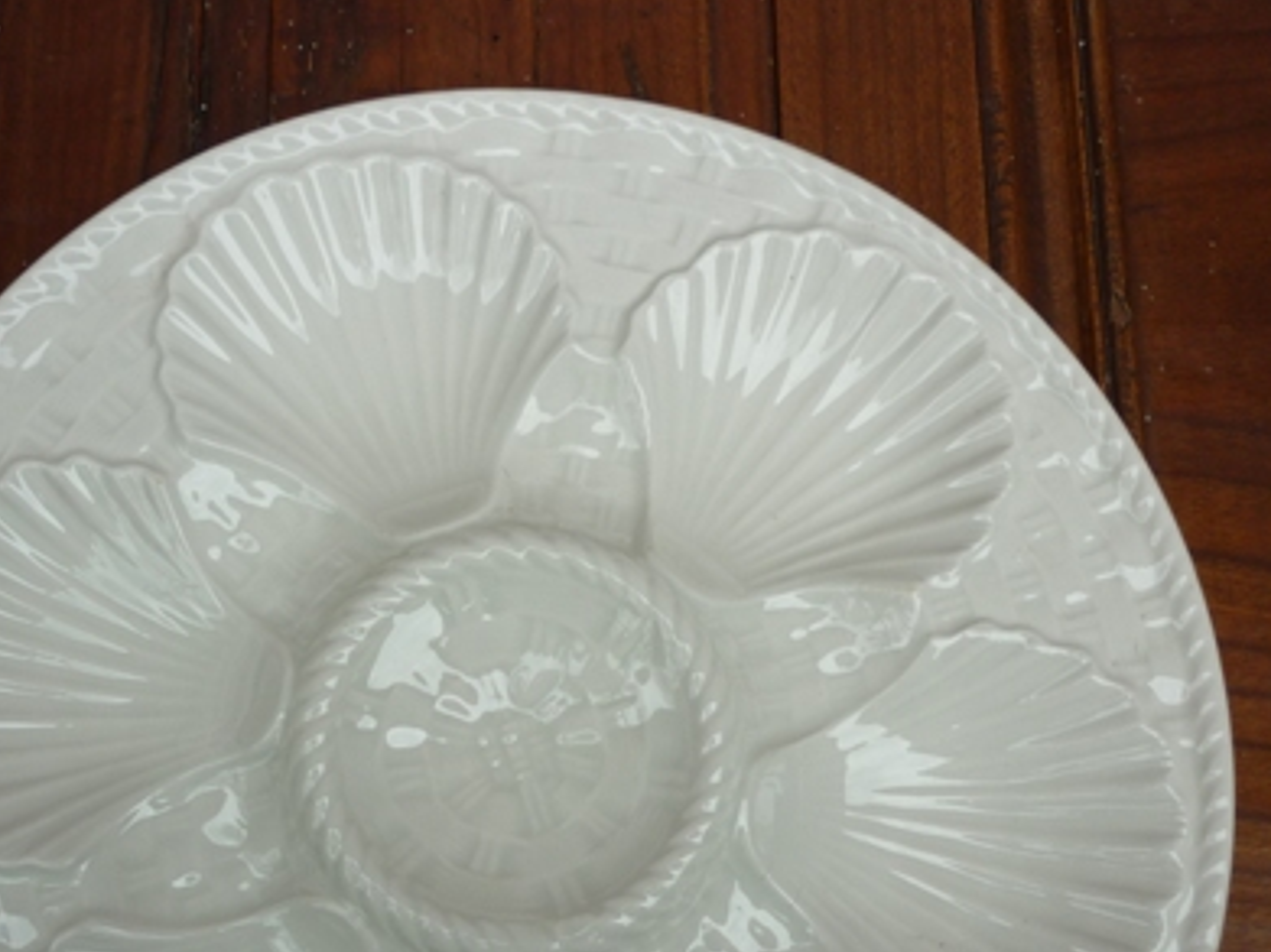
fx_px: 1982
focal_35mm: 54
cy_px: 705
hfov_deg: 35.3
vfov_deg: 26.7
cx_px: 462
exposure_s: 1/125
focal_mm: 5.5
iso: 80
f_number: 2.8
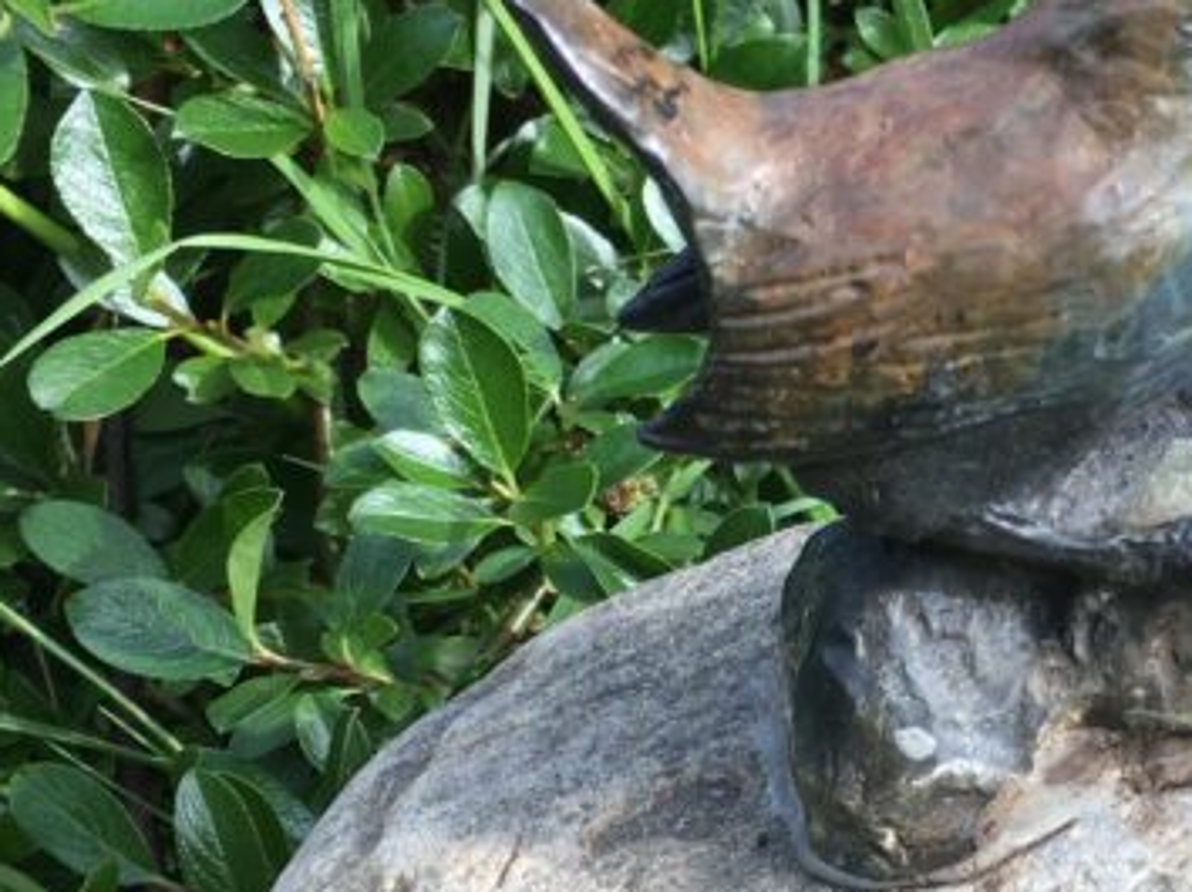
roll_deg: -3.3
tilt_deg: -30.1
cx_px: 1121
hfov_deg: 22.6
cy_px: 697
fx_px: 2891
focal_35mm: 84
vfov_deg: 17.4
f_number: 2.2
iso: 25
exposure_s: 1/221
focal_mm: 4.15
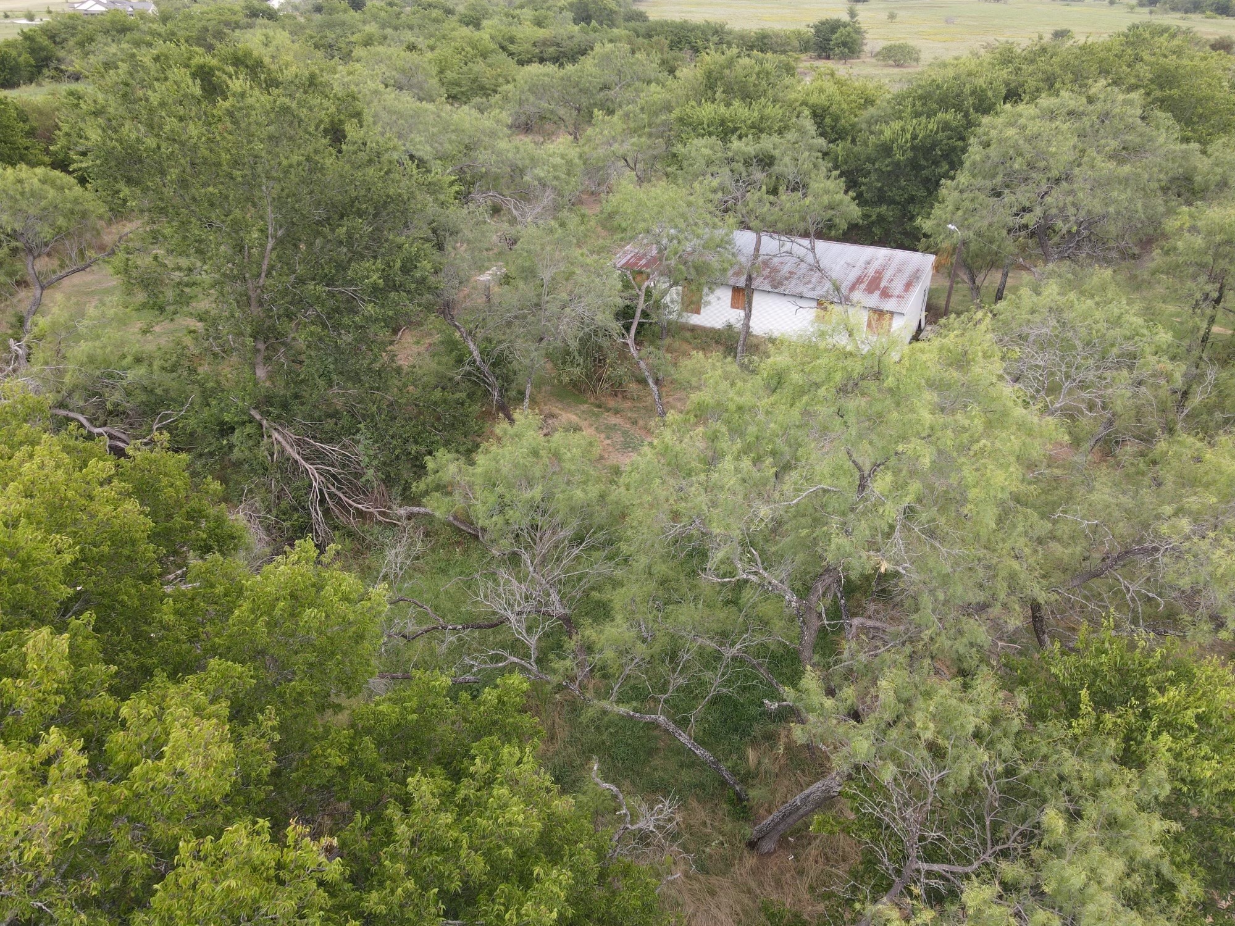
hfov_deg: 71.6
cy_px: 463
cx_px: 618
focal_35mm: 24
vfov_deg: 56.8
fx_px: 856
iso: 100
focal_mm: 4.5
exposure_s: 1/80
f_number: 2.8
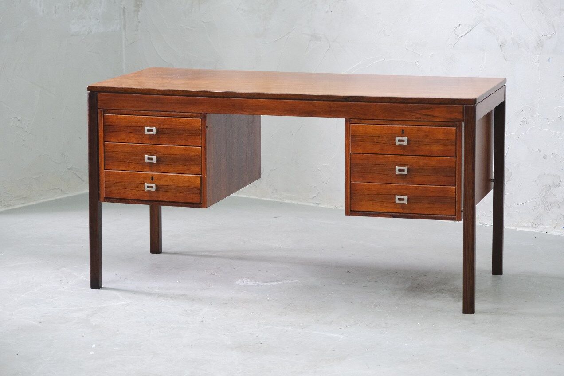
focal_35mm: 105
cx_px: 282
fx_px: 1645
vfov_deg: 13.0
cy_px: 188
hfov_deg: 19.5
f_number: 4
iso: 3200
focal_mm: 69.8
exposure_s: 1/105
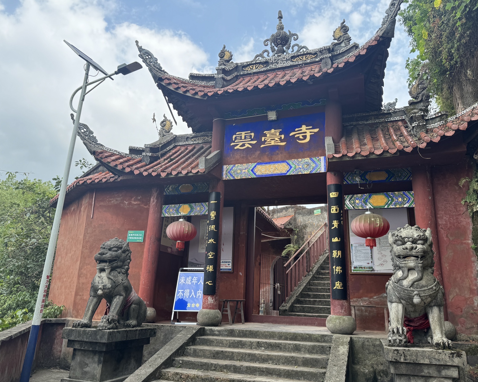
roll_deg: -1.1
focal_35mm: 26
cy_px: 196
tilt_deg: +13.2
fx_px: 368
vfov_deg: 54.9
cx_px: 243
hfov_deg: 66.0
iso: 80
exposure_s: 1/1131
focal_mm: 6.76
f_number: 1.78
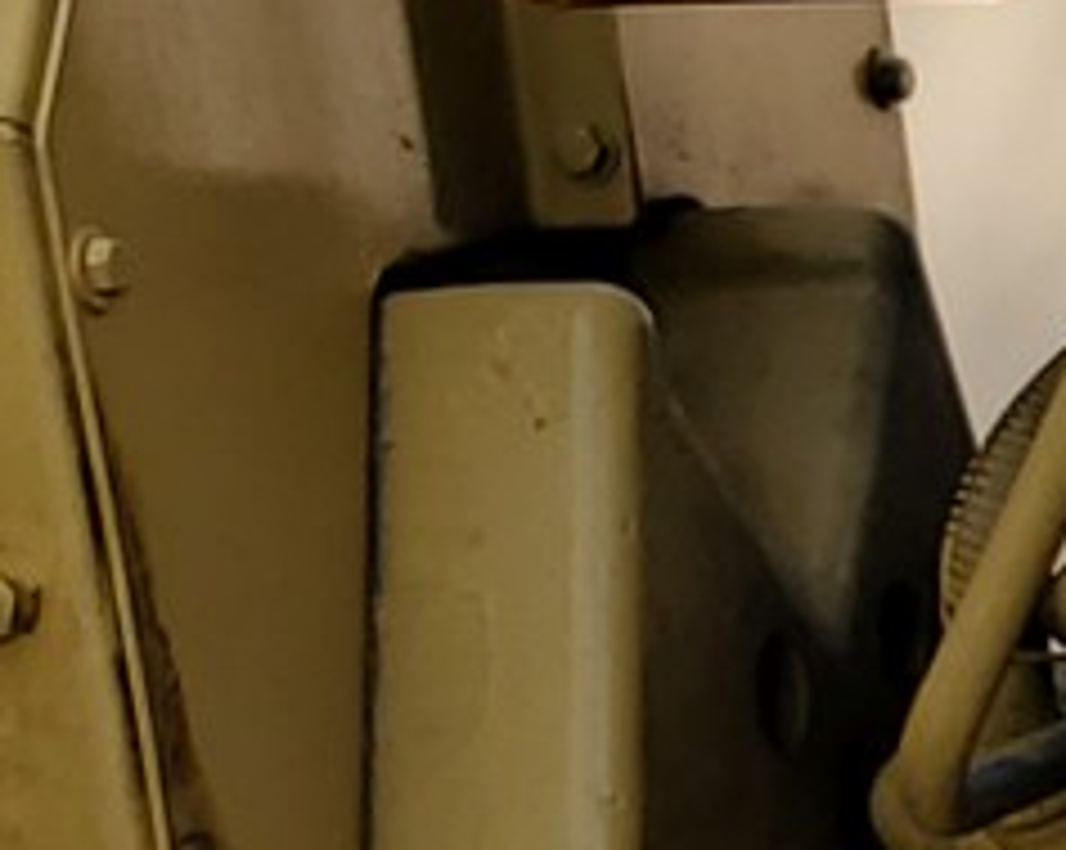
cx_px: 3742
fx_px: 6806
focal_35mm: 216
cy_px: 1624
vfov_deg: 6.9
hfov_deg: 7.3
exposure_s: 1/623
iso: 50
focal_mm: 4.3
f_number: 2.4
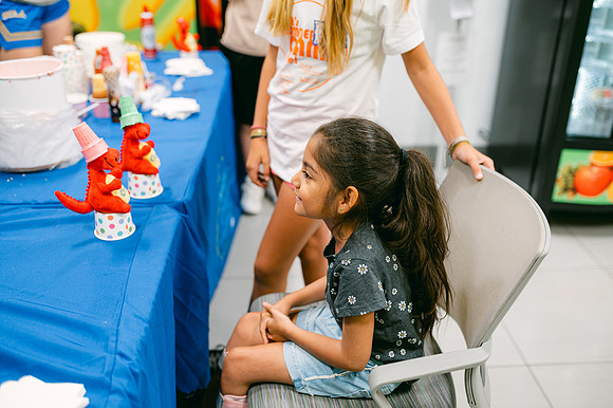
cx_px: 306
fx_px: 596
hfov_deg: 54.5
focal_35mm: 35
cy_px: 204
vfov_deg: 37.8
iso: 280
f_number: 2
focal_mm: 35
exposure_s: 1/125
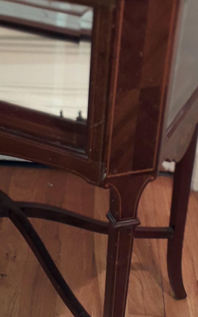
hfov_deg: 20.2
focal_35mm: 63
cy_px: 126
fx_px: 544
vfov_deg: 32.4
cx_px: 20
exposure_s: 1/50
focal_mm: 3.6
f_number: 1.9
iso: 100
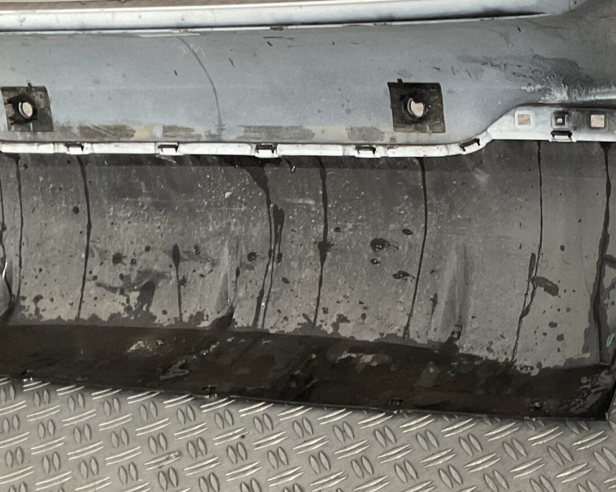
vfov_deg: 22.8
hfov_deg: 26.7
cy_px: 233
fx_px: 1221
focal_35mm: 67
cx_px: 618
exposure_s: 1/50
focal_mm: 3
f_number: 1.8
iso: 100
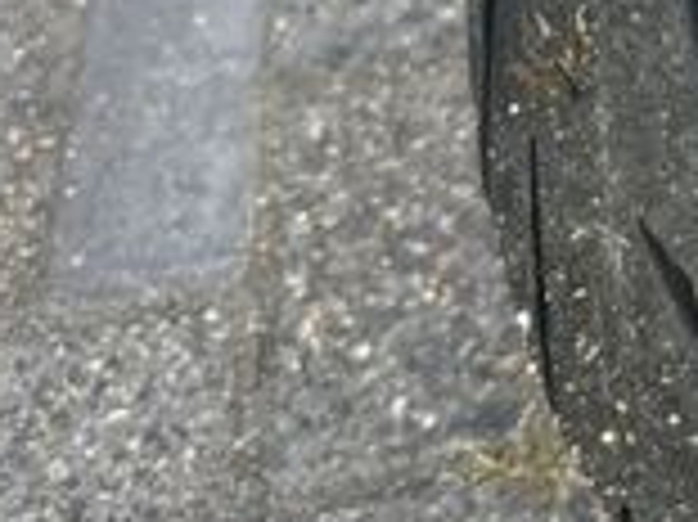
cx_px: 1238
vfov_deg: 13.7
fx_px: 1995
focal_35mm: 99
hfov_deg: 16.7
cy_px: -342
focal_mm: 6.76
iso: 80
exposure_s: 1/151
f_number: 1.78
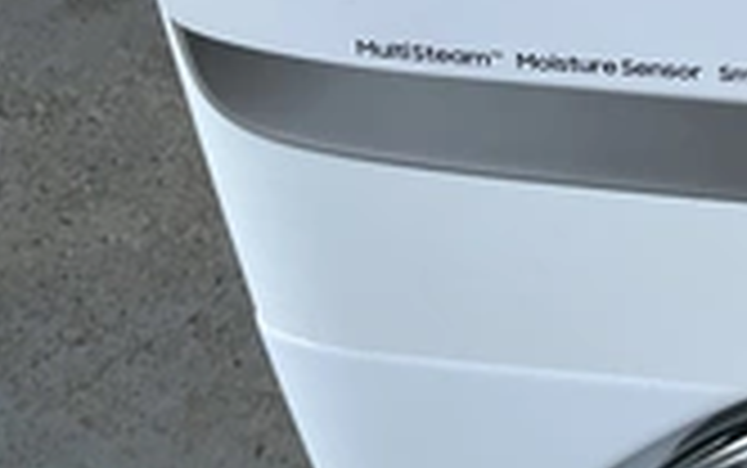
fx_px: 1508
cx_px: 896
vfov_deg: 16.7
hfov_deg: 25.1
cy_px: -130
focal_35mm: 74
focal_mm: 3
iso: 64
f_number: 1.8
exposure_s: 1/120
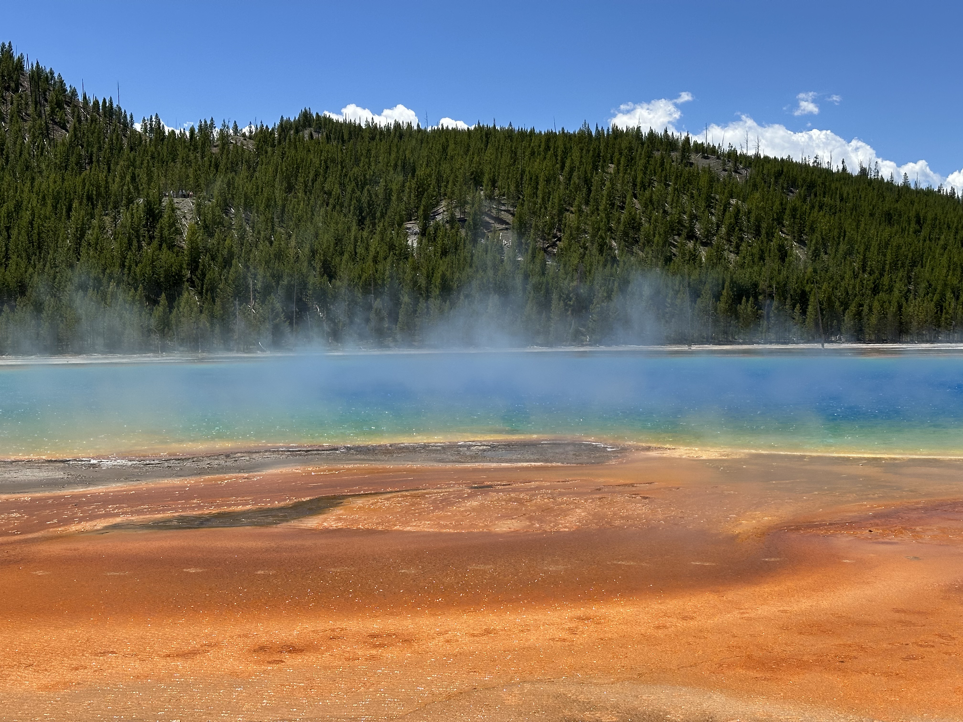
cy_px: 361
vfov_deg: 30.3
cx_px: 482
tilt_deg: -1.1
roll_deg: +0.5
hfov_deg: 39.7
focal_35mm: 48
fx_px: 1335
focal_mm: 6.86
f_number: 1.78
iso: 64
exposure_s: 1/5000
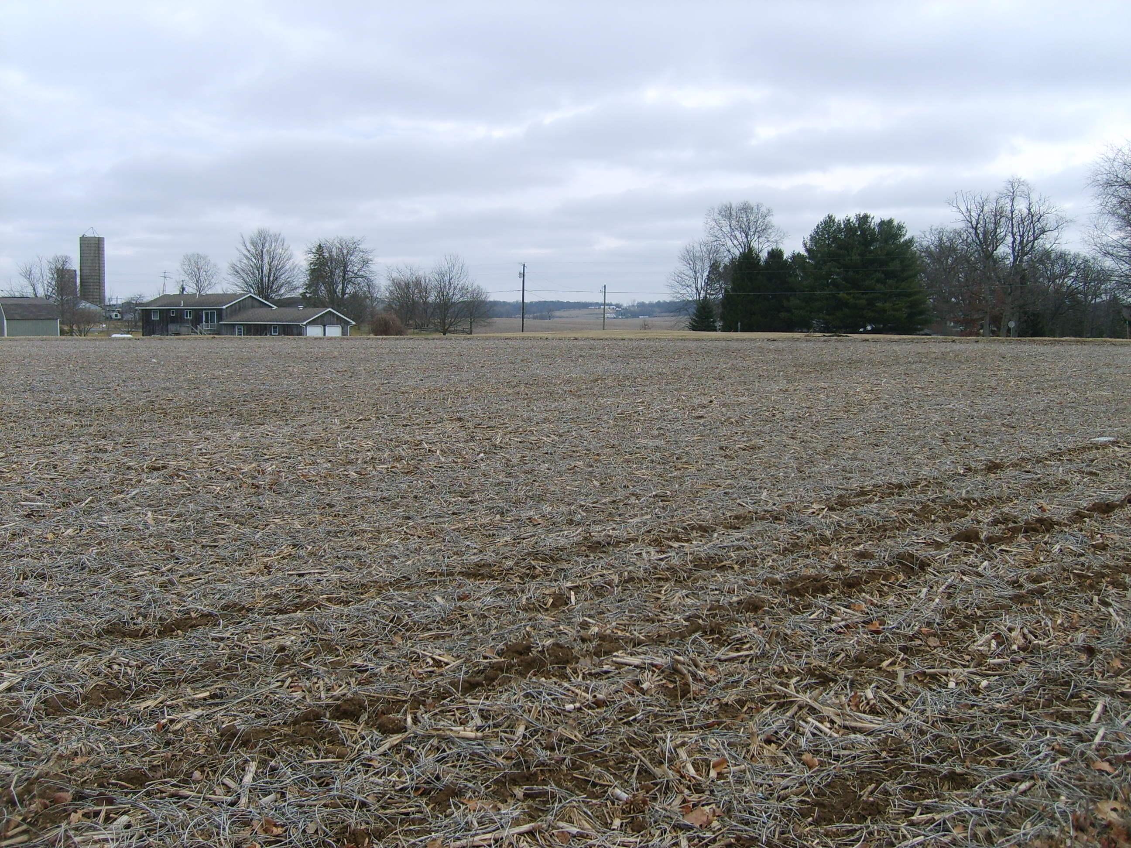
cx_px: 566
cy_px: 424
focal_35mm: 35
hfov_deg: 52.6
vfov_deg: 40.7
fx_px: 1144
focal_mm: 5.8
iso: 50
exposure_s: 1/500
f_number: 2.8
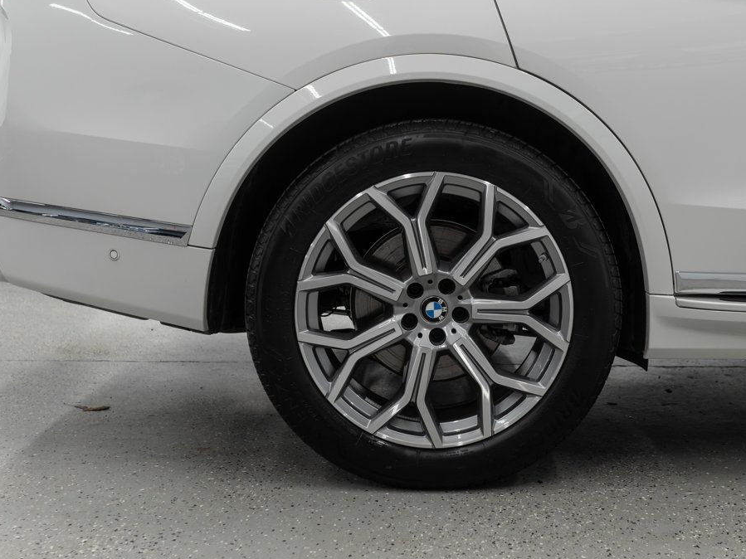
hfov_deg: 41.2
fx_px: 991
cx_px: 422
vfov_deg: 31.5
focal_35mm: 46
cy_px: 280
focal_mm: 28
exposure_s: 1/50
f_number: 3.2
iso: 200
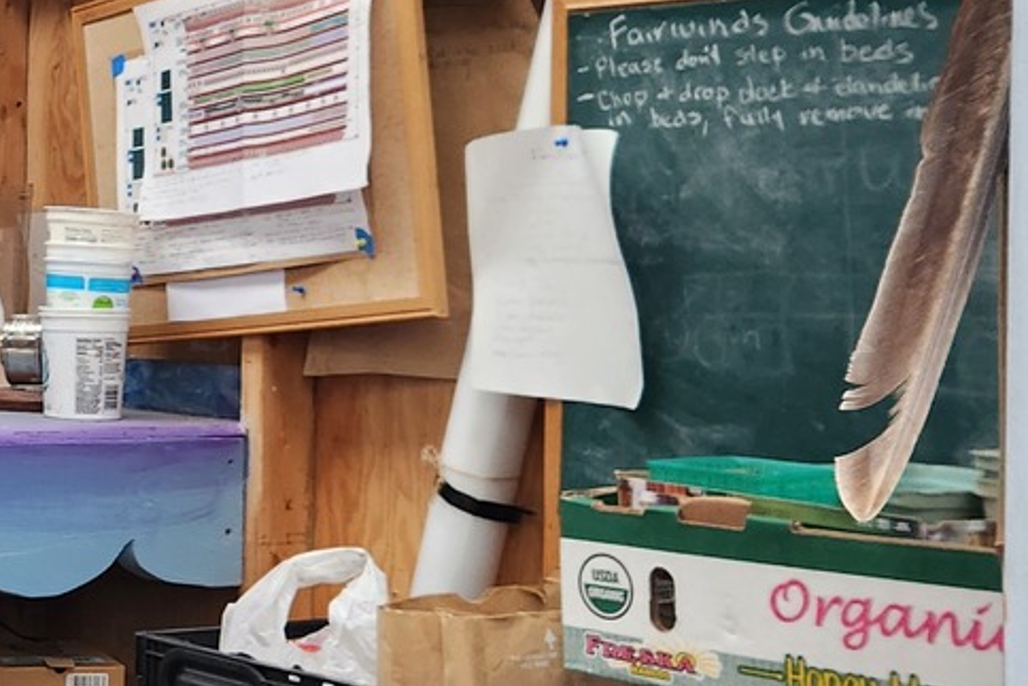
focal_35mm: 79
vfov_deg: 17.2
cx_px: -310
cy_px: 227
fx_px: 2256
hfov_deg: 22.8
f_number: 1.8
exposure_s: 1/180
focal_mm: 5.4
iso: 160
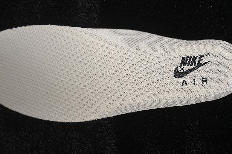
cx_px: 116
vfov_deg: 18.2
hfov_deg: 27.0
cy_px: 77
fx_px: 483
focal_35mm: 75
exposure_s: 1/80
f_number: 7.1
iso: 160
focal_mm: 50
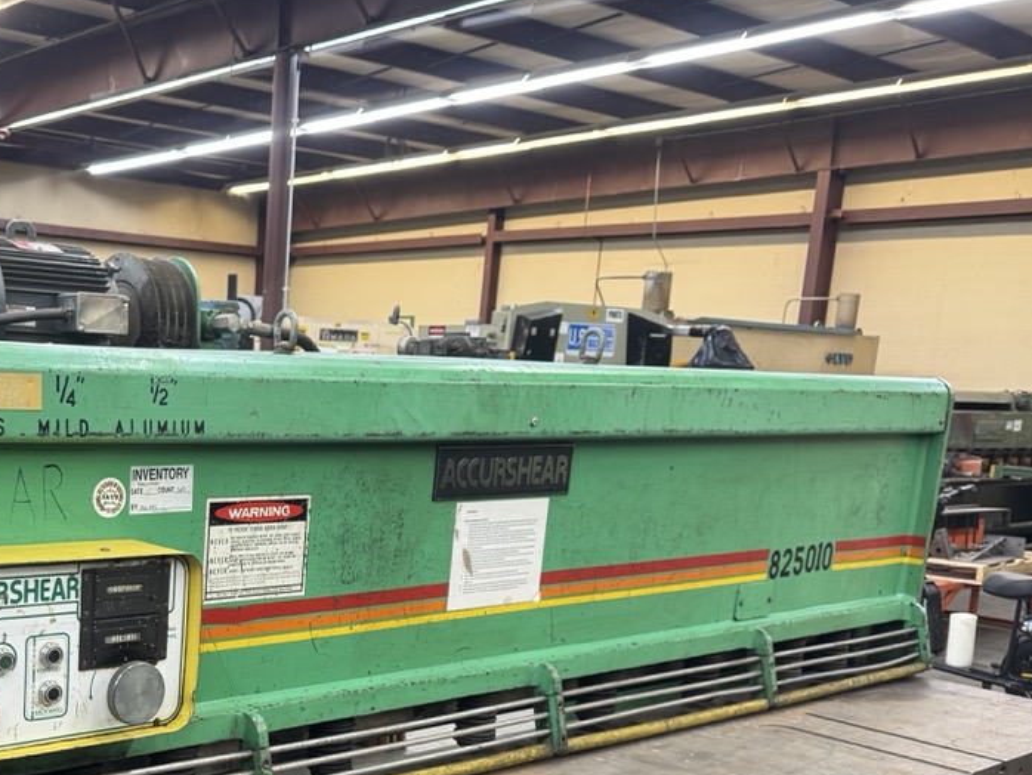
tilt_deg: -12.9
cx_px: 191
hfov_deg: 40.9
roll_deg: -2.4
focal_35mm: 44
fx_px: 1312
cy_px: 643
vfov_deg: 31.8
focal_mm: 6.76
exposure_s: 1/60
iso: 160
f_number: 1.78
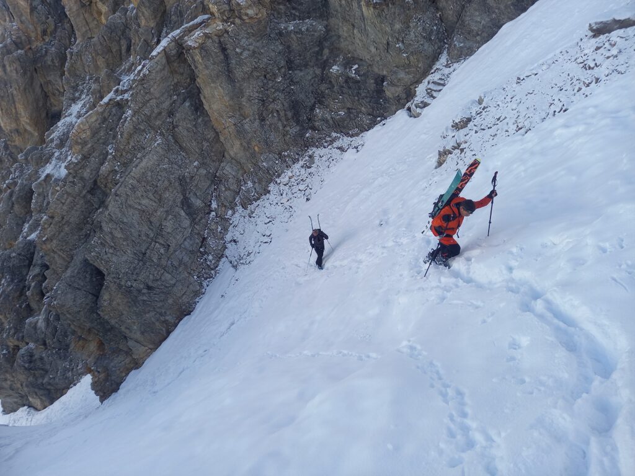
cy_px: 238
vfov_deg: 54.9
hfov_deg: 69.4
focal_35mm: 25
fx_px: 459
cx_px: 318
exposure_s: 1/485
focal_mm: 4.65
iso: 50
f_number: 1.8
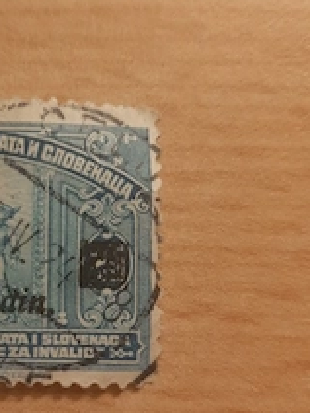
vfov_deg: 38.8
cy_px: 236
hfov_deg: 28.6
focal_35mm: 49
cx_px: 33
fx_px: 585
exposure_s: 1/50
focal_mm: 3.93
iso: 80
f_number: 1.7
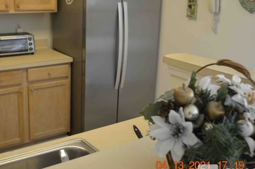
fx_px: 290
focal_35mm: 41
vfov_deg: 32.2
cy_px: 57
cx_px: 87
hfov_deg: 46.8
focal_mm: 18
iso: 800
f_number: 4
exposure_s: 1/60
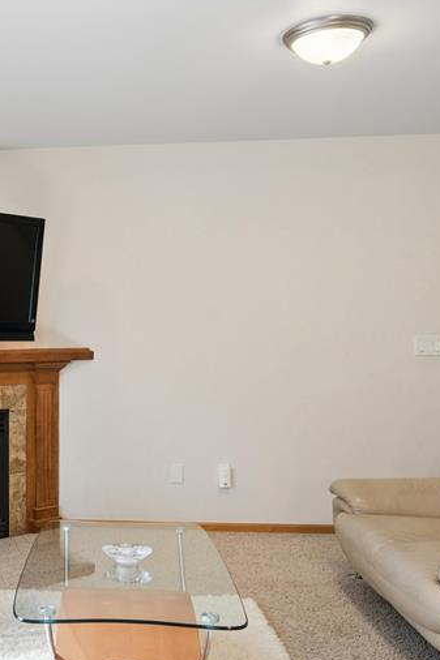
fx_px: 789
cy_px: 355
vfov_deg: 45.4
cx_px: -3
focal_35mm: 43
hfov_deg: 29.1
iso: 400
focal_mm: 17
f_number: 9
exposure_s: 1/30
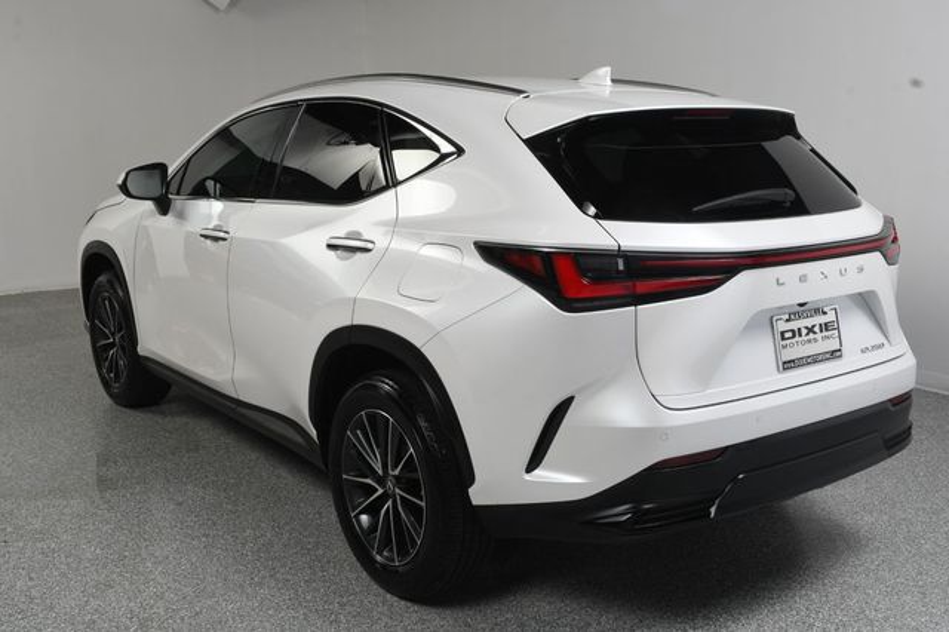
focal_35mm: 39
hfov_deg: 49.6
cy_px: 316
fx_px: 1028
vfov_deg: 34.2
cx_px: 474
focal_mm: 26
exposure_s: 1/160
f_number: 13
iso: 100
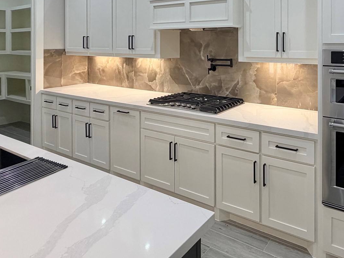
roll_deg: +0.0
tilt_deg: -0.3
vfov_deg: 47.8
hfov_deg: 62.2
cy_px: 43
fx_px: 268
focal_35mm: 27
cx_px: 252
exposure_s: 1/120
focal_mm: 2.22
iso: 160
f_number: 2.2
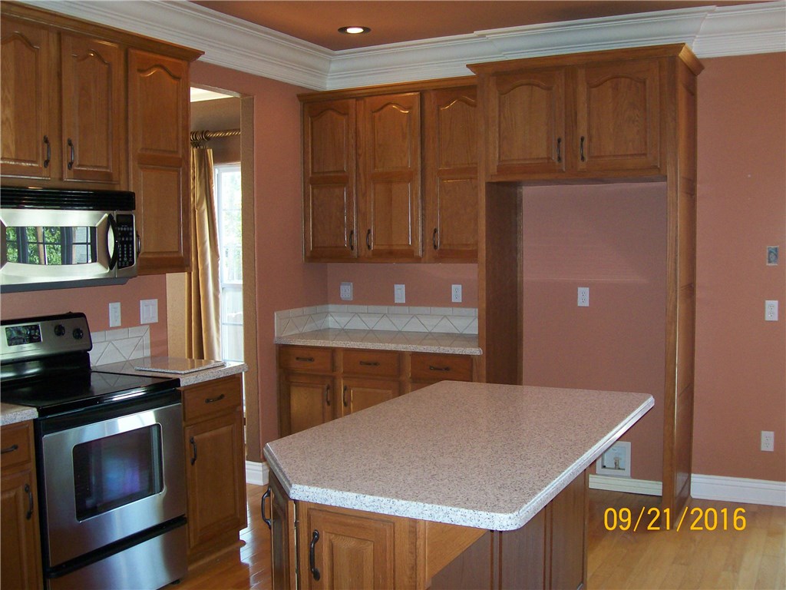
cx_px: 393
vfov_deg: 39.7
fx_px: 817
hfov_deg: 51.4
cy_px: 295
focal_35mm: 36
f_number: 2.7
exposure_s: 1/64
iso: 140
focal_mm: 6
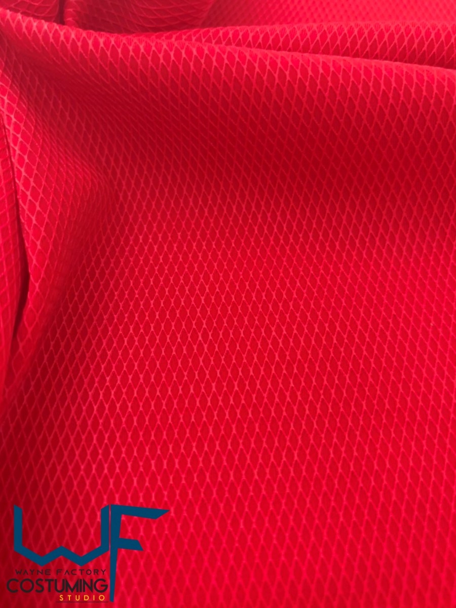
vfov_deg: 67.3
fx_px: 457
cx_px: 228
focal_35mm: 26
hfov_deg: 53.1
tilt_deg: -62.0
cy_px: 304
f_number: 1.6
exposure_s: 1/60
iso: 400
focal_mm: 5.96
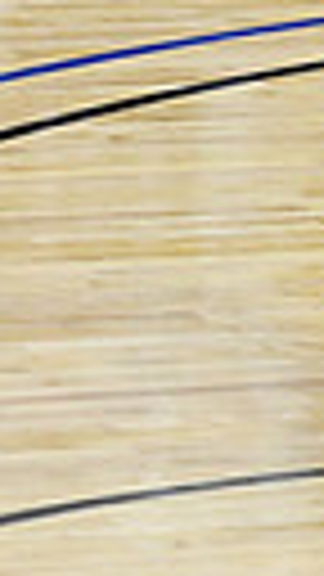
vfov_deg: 2.2
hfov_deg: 1.2
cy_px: -146
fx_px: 15197
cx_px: 1048
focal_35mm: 995
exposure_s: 1/400
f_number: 2.8
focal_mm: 140
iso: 3200
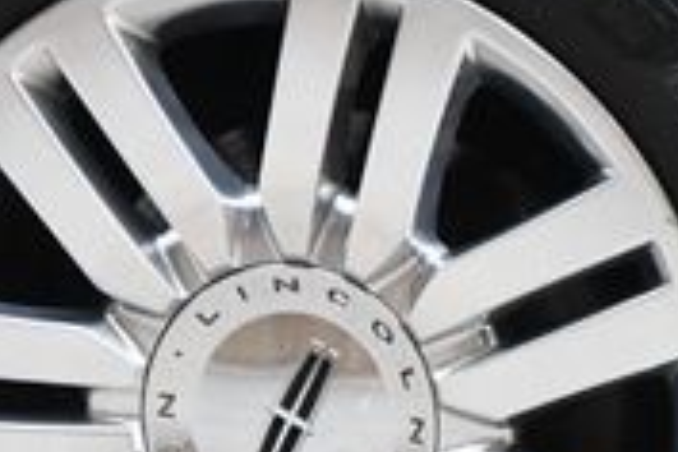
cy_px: 395
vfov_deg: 2.2
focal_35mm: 629
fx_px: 11845
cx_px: 337
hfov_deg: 3.3
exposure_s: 1/125
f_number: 4.8
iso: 3200
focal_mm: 116
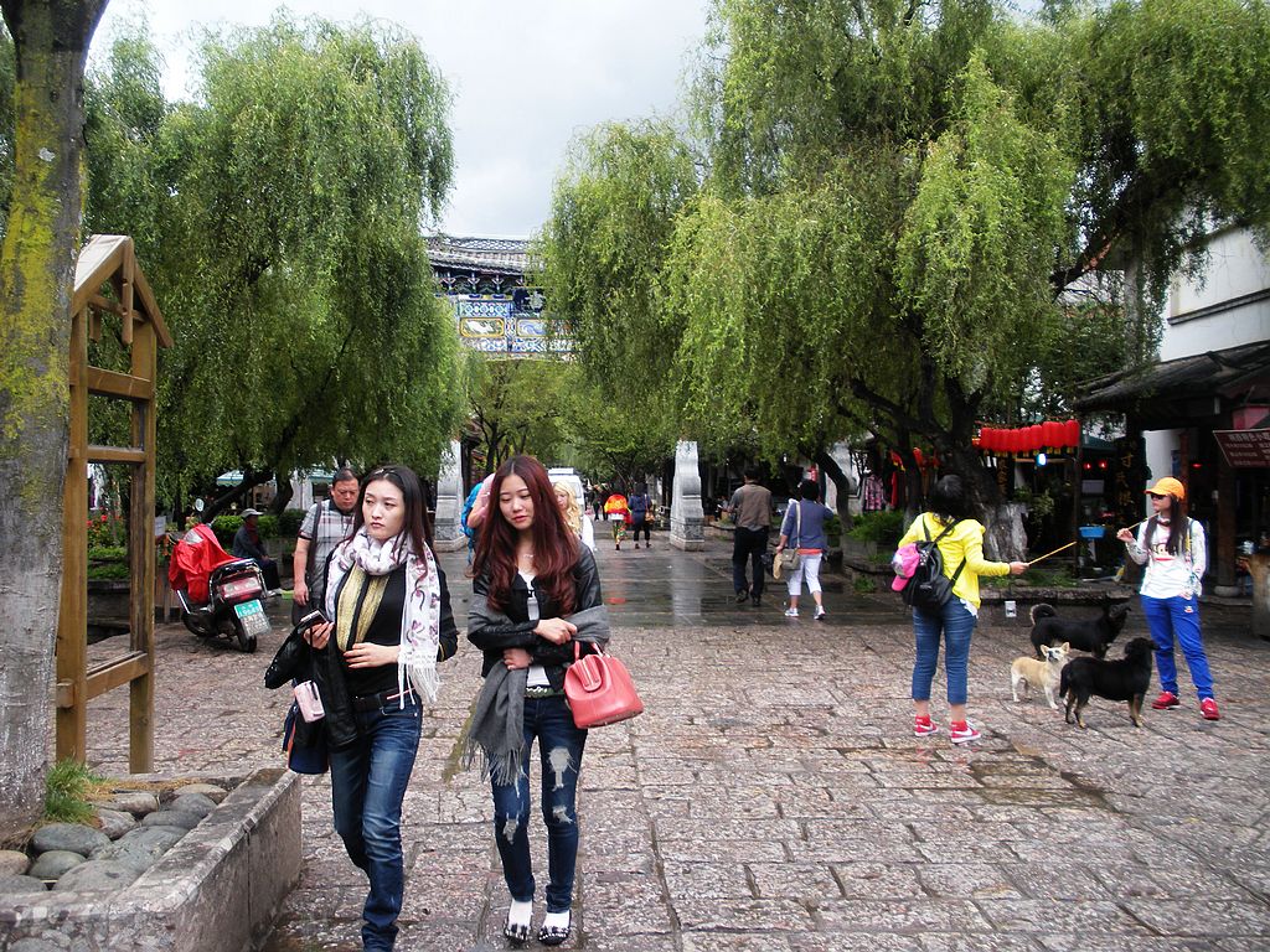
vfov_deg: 39.7
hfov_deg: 51.4
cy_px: 476
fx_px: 1321
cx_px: 635
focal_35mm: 36
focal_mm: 6.3
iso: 64
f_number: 3.5
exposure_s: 1/168
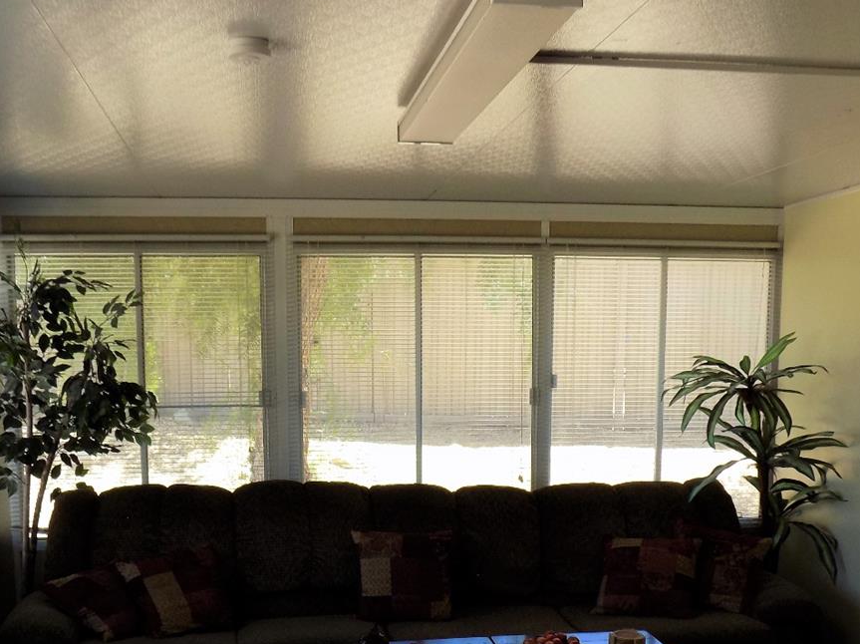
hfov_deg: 46.8
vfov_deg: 35.3
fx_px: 993
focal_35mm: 40
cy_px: 465
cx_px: 395
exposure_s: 1/80
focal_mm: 4
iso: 80
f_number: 3.1
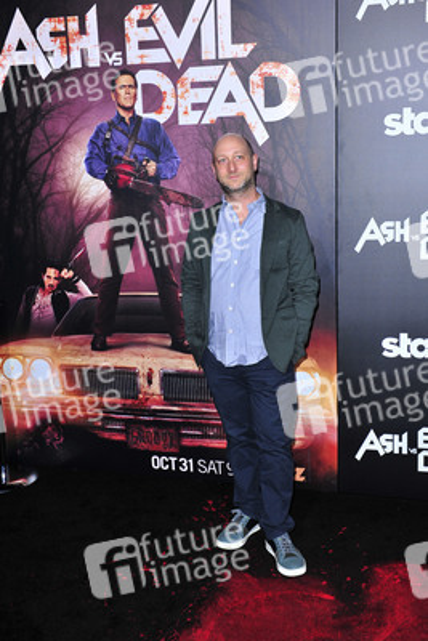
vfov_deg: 48.4
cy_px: 320
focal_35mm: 40
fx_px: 713
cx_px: 214
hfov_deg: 33.4
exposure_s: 1/320
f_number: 5.6
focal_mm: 40
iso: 640
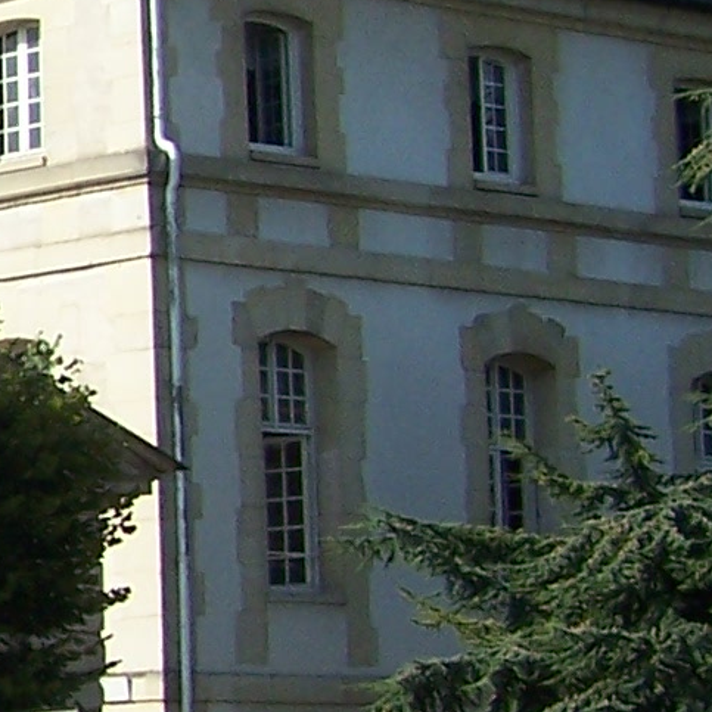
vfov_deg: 9.8
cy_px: 341
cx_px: -974
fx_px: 4165
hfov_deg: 8.9
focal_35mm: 179
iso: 80
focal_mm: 6.3
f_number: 4
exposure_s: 1/750
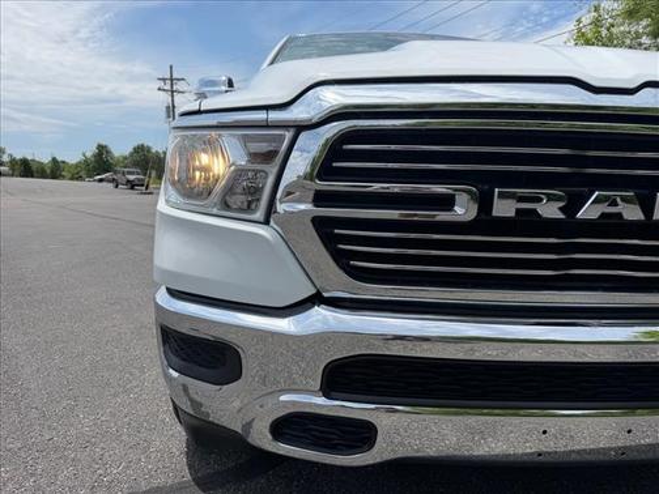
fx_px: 457
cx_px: 330
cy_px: 247
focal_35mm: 24
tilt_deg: -8.4
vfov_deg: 56.8
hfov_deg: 71.6
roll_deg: +0.7
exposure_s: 1/5714
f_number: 1.78
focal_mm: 6.76
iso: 80
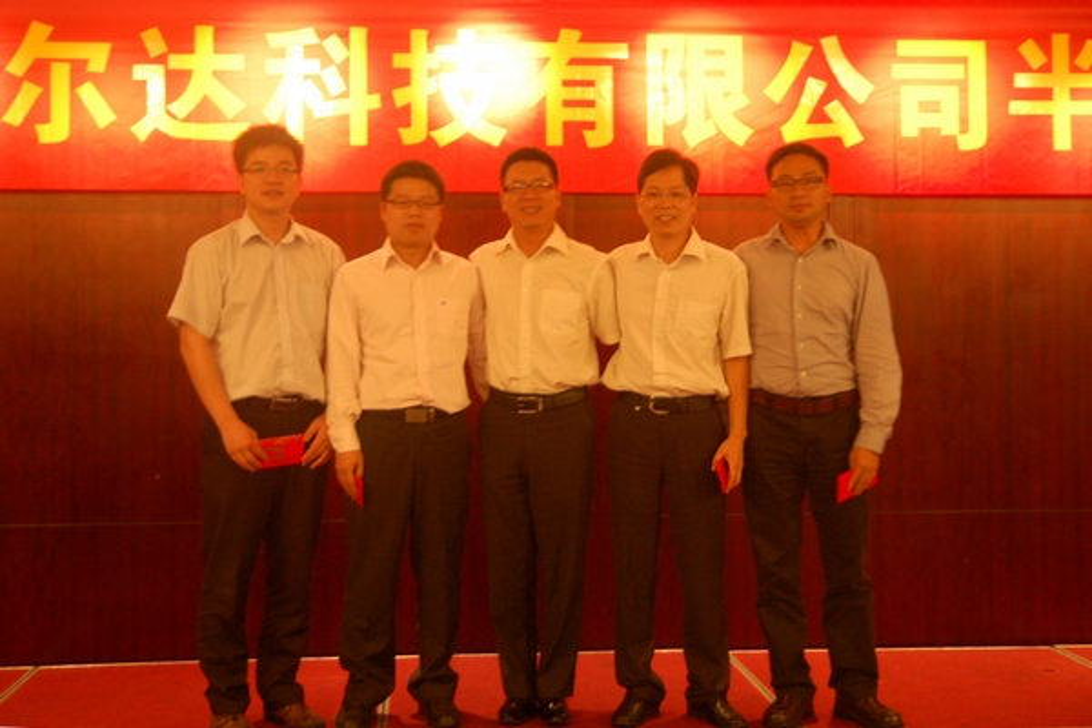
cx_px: 546
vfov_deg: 28.1
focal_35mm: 48
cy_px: 364
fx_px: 1456
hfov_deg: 41.1
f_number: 2.8
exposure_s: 1/25
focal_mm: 32
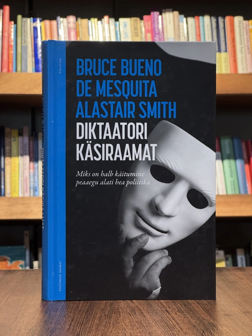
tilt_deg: -0.5
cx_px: 126
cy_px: 168
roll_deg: -0.3
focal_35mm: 77
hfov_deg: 19.1
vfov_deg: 25.3
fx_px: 747
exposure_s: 1/60
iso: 250
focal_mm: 9
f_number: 2.8
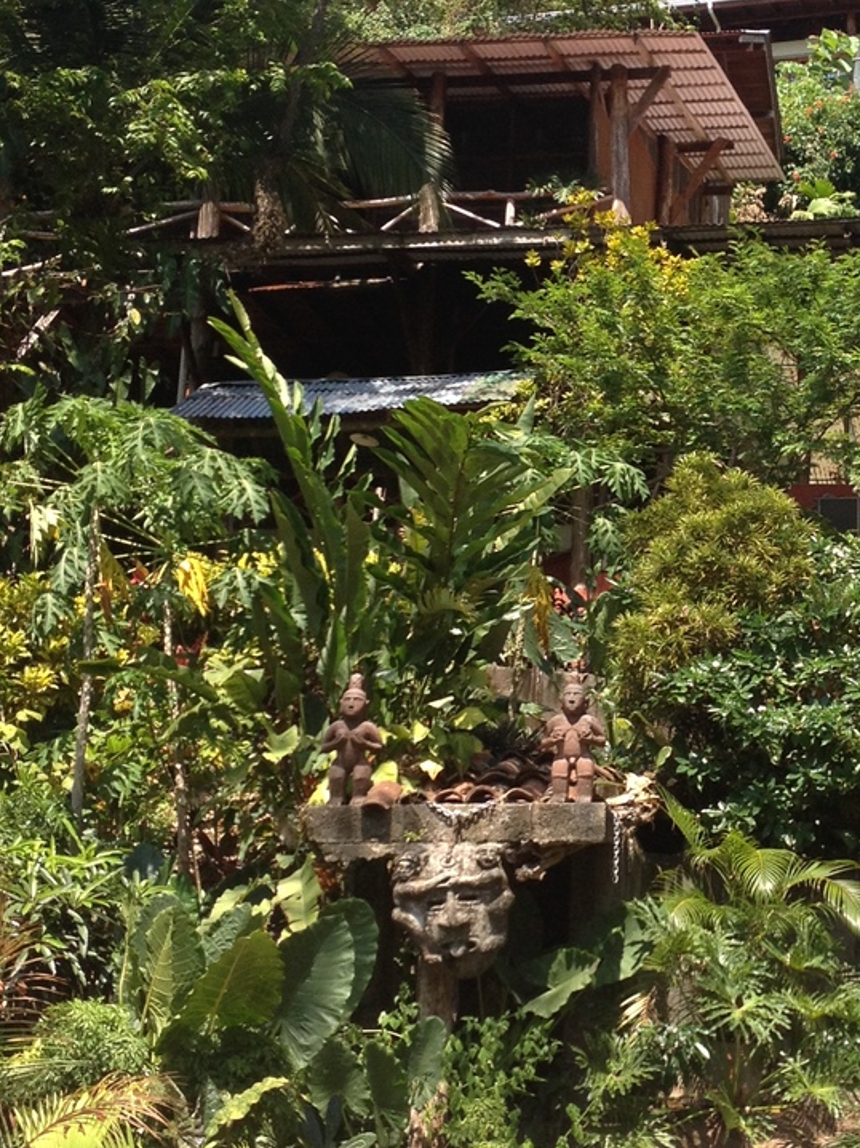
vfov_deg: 25.0
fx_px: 2585
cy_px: 572
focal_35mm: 78
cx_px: 703
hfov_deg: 18.7
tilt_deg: +12.7
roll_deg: -1.8
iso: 50
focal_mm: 4.28
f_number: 2.4
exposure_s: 1/635
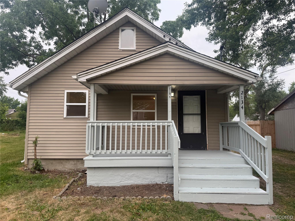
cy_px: 110
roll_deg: +0.1
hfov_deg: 71.6
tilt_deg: +4.6
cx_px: 148
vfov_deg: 56.8
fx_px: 205
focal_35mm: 24
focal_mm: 6.76
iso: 100
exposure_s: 1/722
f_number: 1.78
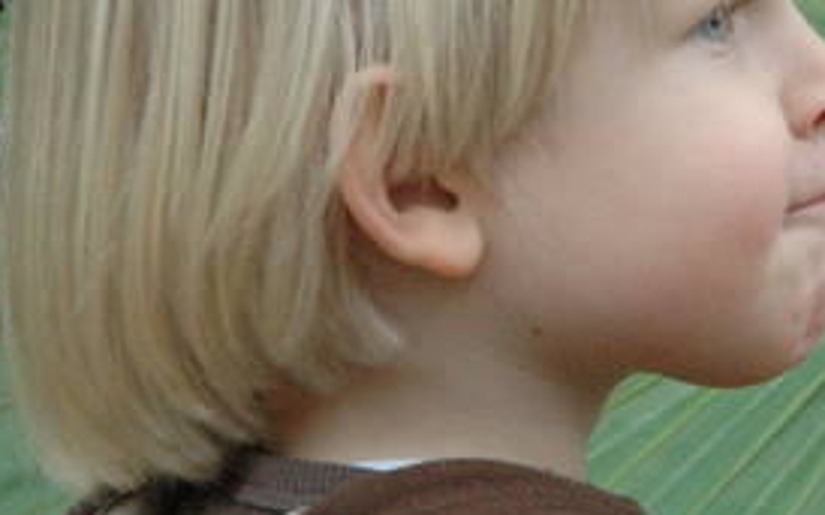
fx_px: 14519
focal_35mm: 646
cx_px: 891
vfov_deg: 2.0
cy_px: 133
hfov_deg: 3.3
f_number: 6
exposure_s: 1/200
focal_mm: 116
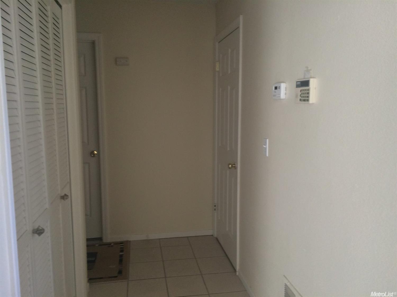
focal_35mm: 29
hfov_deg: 61.7
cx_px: 198
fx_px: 332
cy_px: 148
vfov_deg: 48.2
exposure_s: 1/30
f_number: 2.2
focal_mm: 4.15
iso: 125
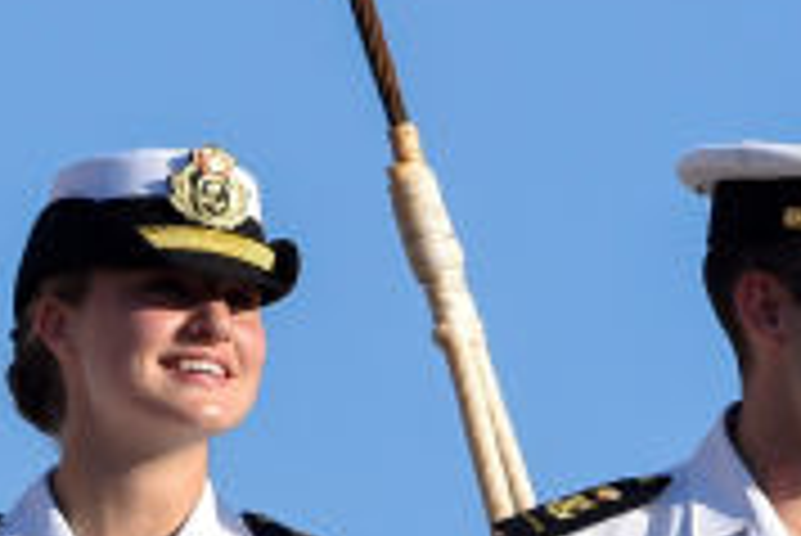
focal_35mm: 1263
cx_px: 130
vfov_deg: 1.1
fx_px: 28124
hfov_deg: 1.6
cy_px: 968
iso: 200
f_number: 6.3
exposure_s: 1/800
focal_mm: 220
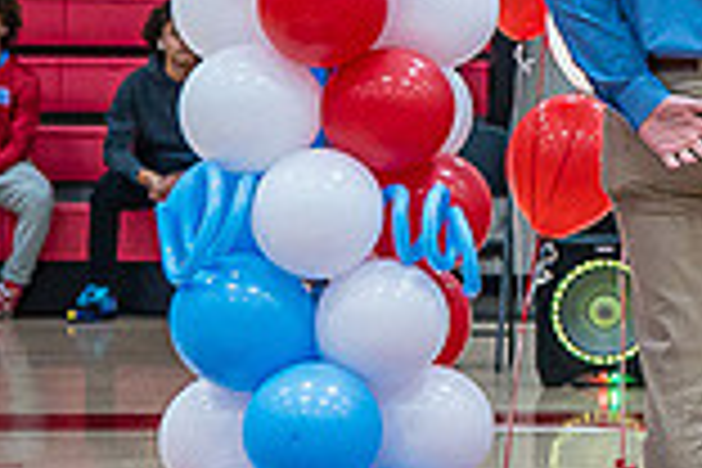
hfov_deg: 6.6
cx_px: 1112
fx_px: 5947
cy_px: 18
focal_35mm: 305
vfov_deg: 4.5
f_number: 4
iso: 2000
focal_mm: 82
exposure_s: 1/320
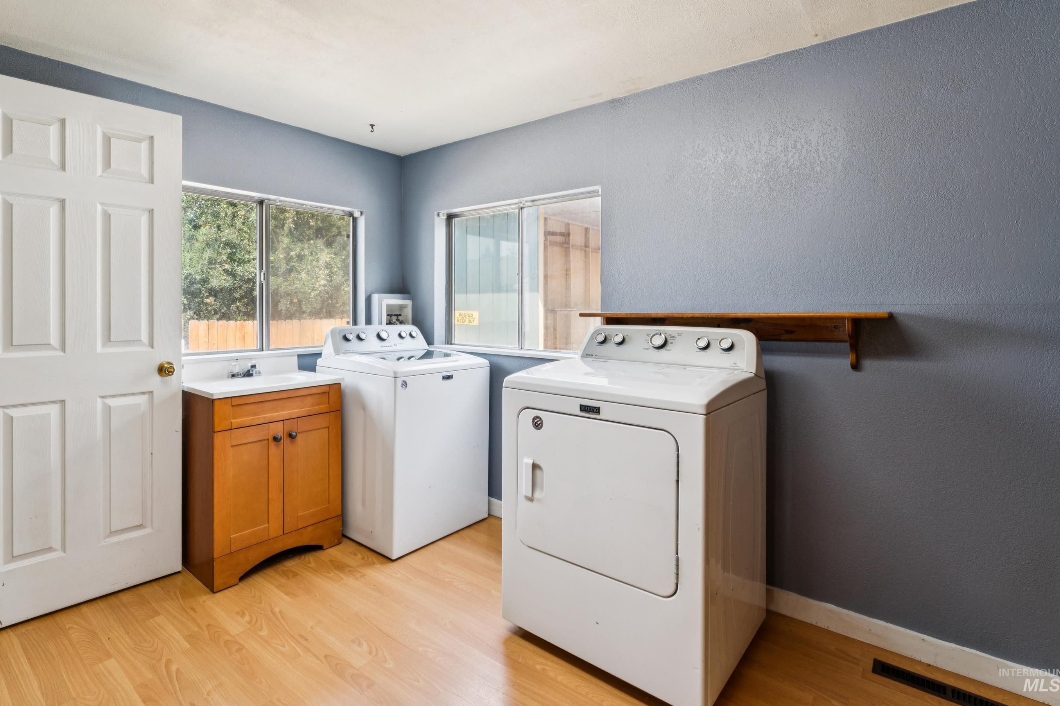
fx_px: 524
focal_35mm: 18
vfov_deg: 67.8
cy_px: 313
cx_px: 489
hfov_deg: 90.5
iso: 400
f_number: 13
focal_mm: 15.7
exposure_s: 1/25
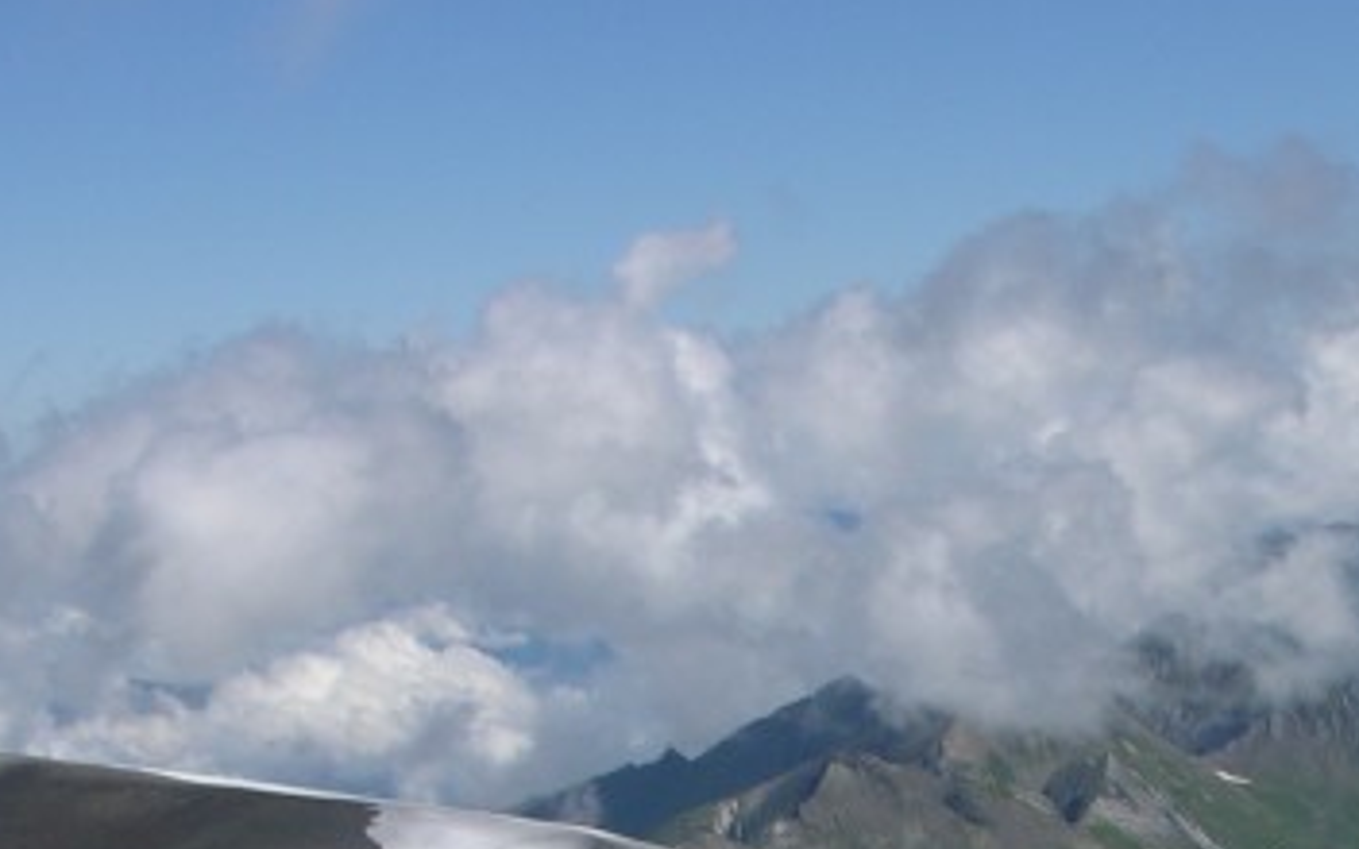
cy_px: 1204
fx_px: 4000
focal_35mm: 108
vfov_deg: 11.7
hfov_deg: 19.1
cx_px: 1077
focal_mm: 8.9
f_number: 8
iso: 50
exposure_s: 1/270
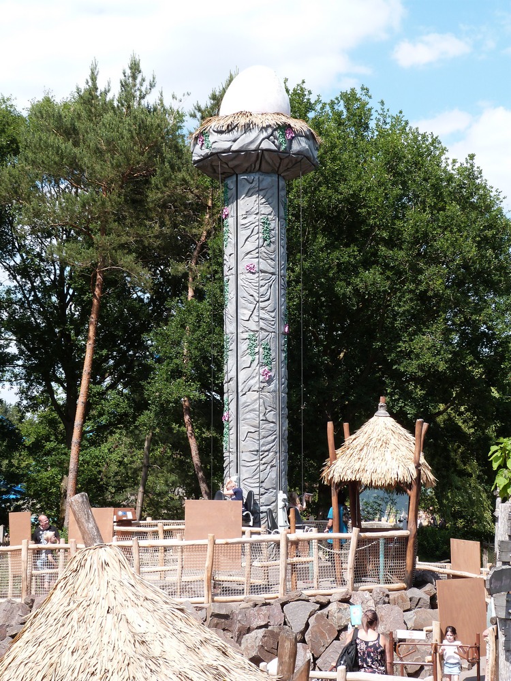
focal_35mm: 63
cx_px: 256
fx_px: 1240
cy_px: 340
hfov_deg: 23.3
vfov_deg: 30.7
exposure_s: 1/250
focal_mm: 11.3
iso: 100
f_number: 5.6
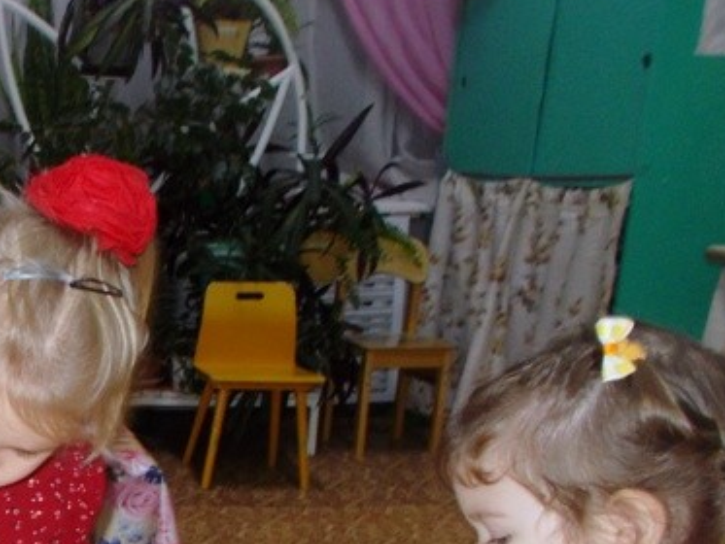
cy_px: 576
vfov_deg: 23.9
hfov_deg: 30.1
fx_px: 1215
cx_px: -57
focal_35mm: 58
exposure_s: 1/25
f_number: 3.2
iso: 200
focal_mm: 4.6
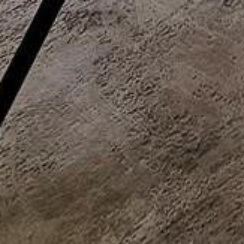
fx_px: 901
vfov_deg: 9.0
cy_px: -651
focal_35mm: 113
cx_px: 518
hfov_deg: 13.0
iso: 80
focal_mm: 2.2
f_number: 2.2
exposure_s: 1/120
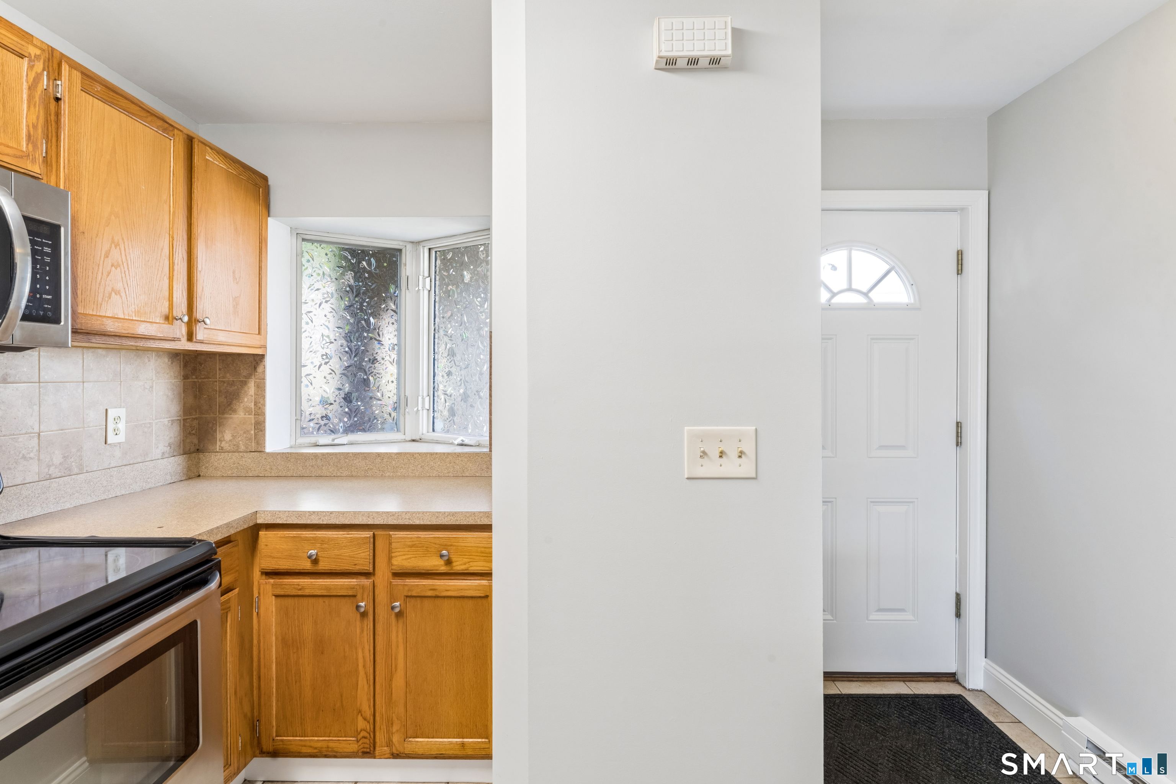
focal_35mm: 17
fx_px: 568
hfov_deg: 91.9
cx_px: 588
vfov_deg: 69.2
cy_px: 392
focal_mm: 17.4
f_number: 13
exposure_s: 1/6
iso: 400
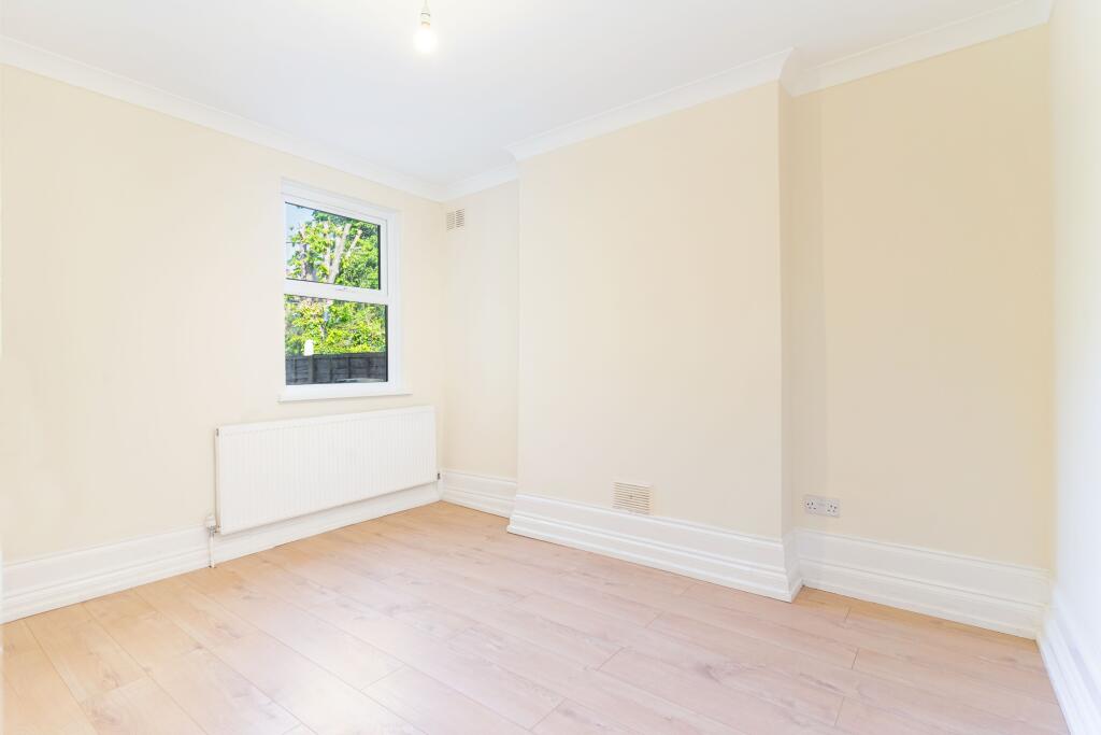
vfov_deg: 70.5
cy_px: 368
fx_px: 520
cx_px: 550
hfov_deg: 93.3
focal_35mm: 17
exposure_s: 1/200
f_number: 9
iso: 500
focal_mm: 17
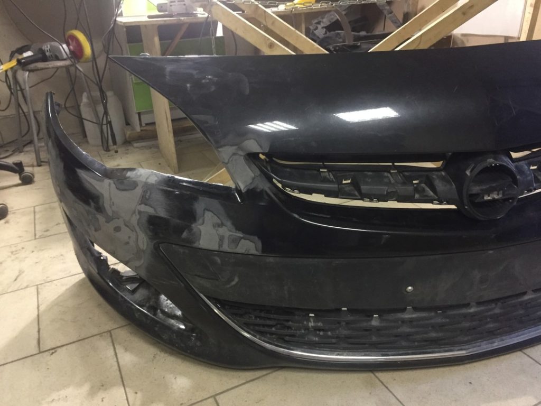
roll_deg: +2.4
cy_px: 203
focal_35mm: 29
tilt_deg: -22.2
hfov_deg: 61.7
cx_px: 270
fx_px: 453
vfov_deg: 48.2
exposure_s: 1/20
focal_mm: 4.15
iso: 250
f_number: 2.2
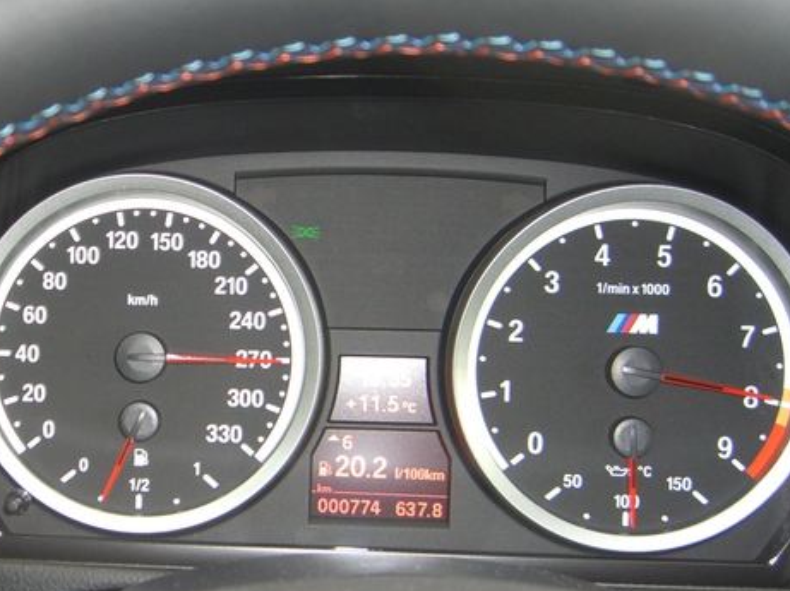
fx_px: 1505
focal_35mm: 66
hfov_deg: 28.7
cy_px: 346
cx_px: 139
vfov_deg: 22.2
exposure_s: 1/60
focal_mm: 7.9
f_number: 2.8
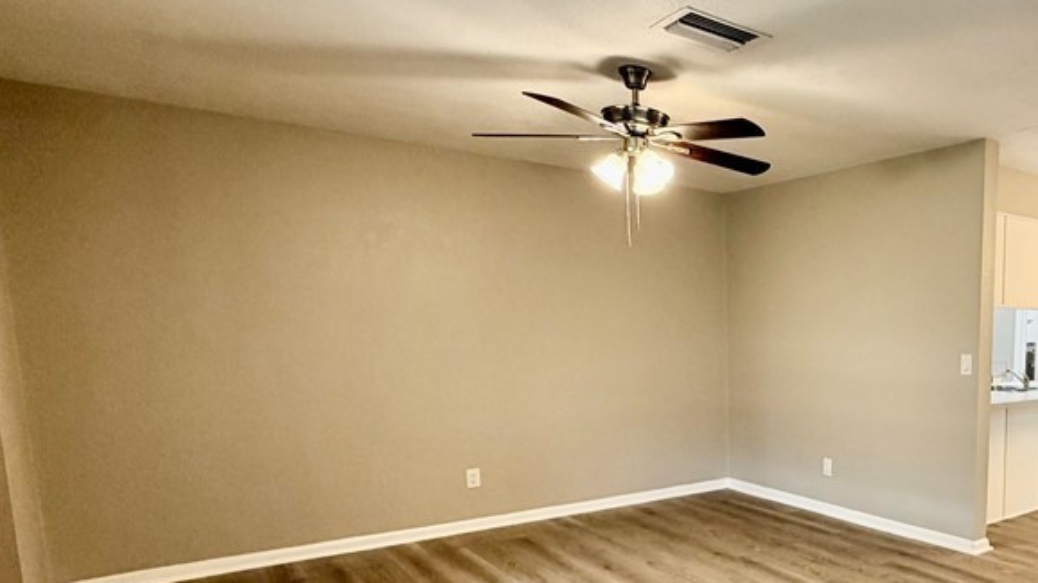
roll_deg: -0.4
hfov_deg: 62.3
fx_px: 743
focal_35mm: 27
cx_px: 869
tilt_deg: -7.6
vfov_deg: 41.8
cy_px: 427
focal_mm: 2.22
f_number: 2.2
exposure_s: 1/60
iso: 200
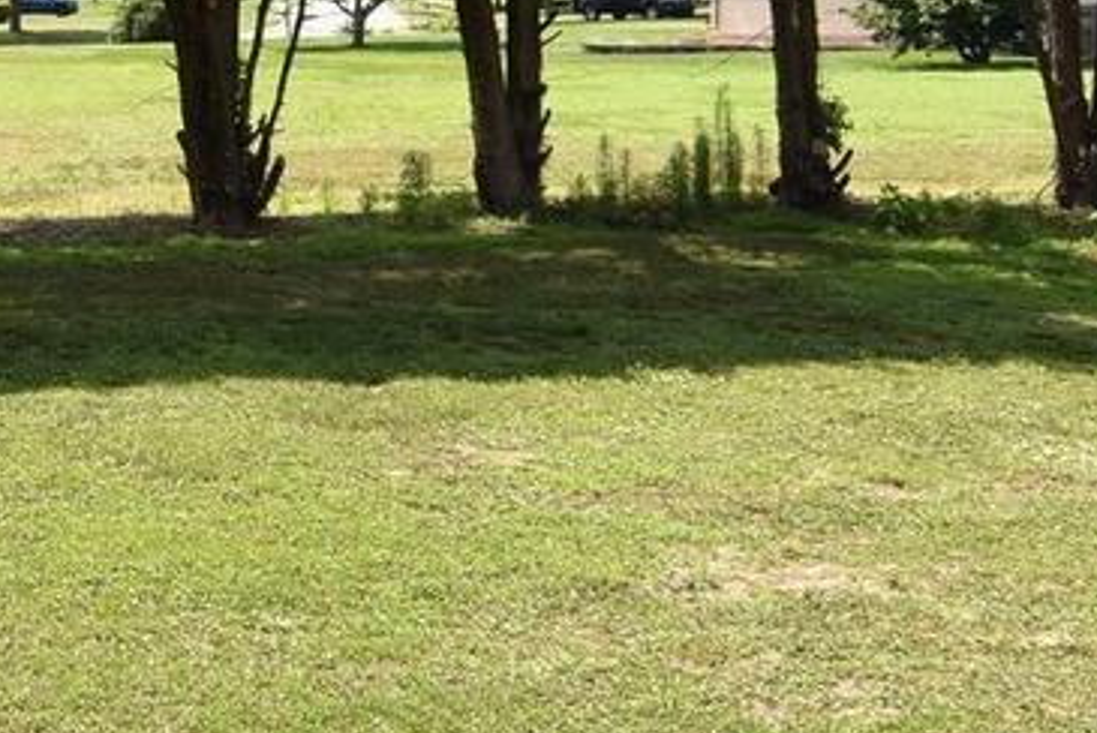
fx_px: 2165
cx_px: -159
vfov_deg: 18.8
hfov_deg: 25.9
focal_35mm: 71
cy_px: 36
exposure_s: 1/400
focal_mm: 12
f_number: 10
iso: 400
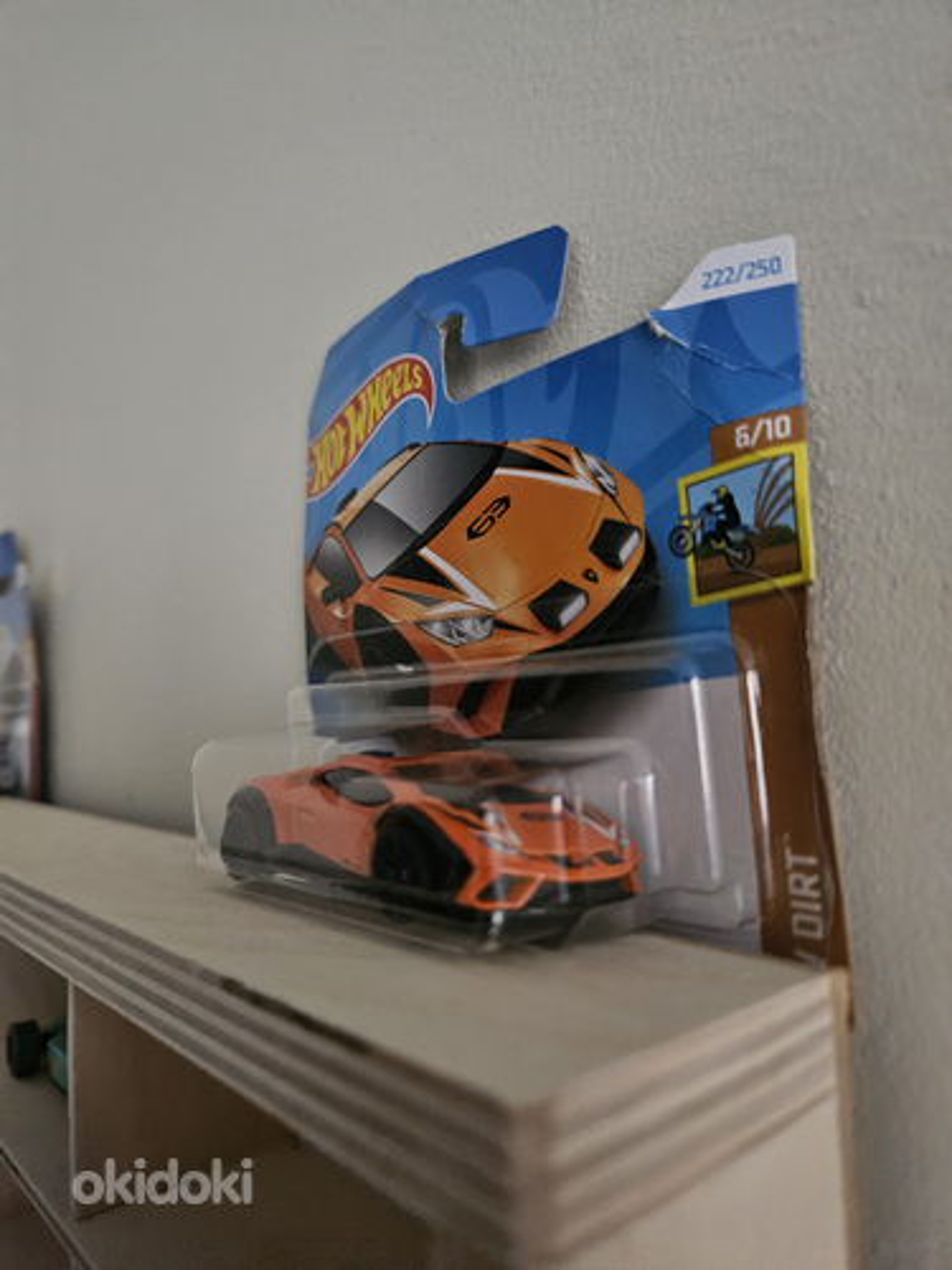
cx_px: 476
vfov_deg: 73.9
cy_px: 635
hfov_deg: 58.9
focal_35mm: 23
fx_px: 843
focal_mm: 5.4
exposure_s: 1/25
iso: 1250
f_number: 1.8
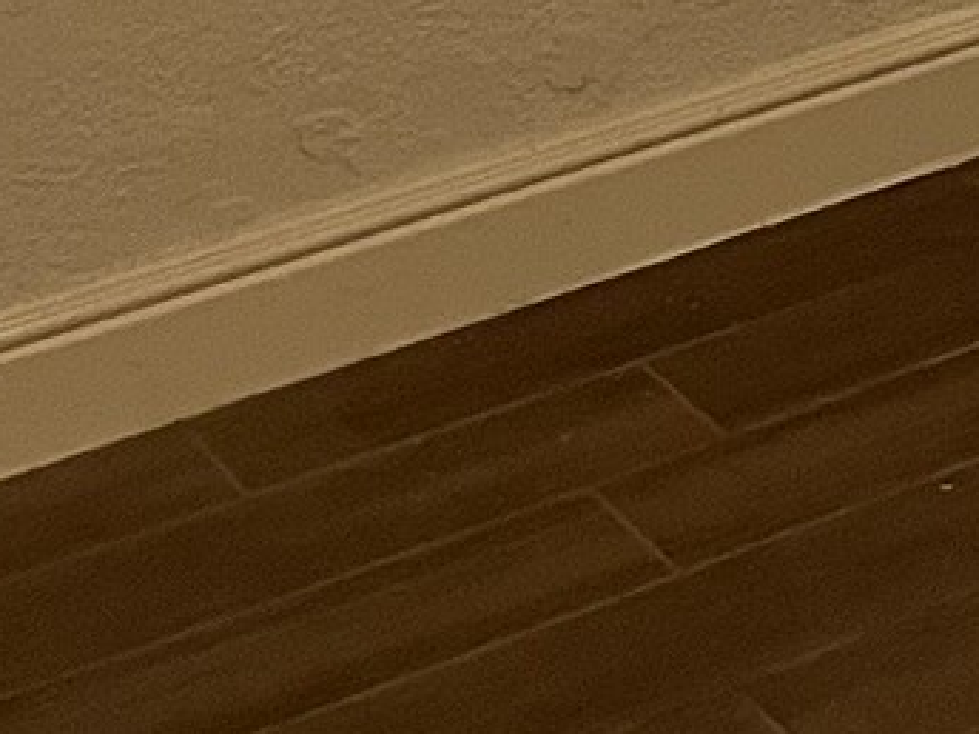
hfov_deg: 11.4
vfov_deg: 8.5
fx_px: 4384
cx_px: 2012
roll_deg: +0.9
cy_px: -1189
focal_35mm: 155
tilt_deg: -6.8
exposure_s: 1/60
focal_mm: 4.2
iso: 400
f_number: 1.6
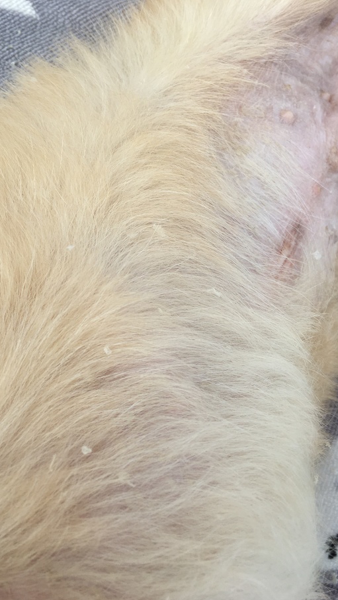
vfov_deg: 61.0
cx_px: 154
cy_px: 303
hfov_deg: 36.7
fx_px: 510
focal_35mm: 32
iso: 25
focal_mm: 4.15
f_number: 2.2
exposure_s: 1/430
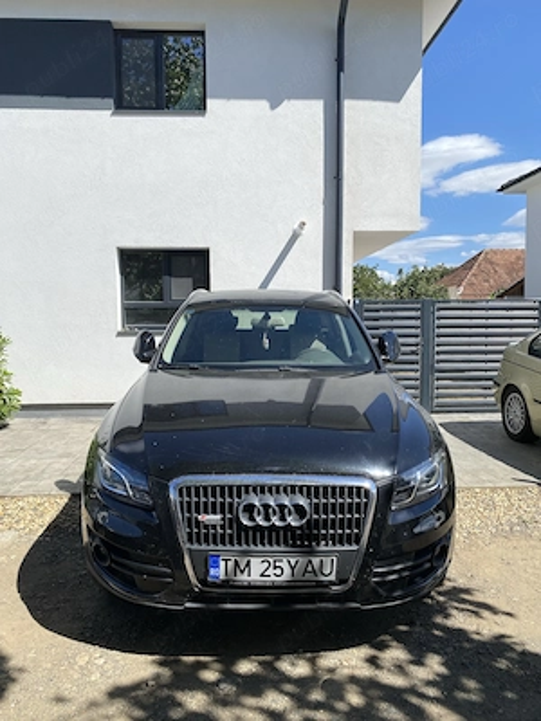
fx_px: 542
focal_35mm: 26
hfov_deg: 53.1
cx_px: 270
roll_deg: +0.2
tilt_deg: -1.7
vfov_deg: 67.3
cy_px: 360
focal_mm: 4.25
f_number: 1.8
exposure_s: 1/3205
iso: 32
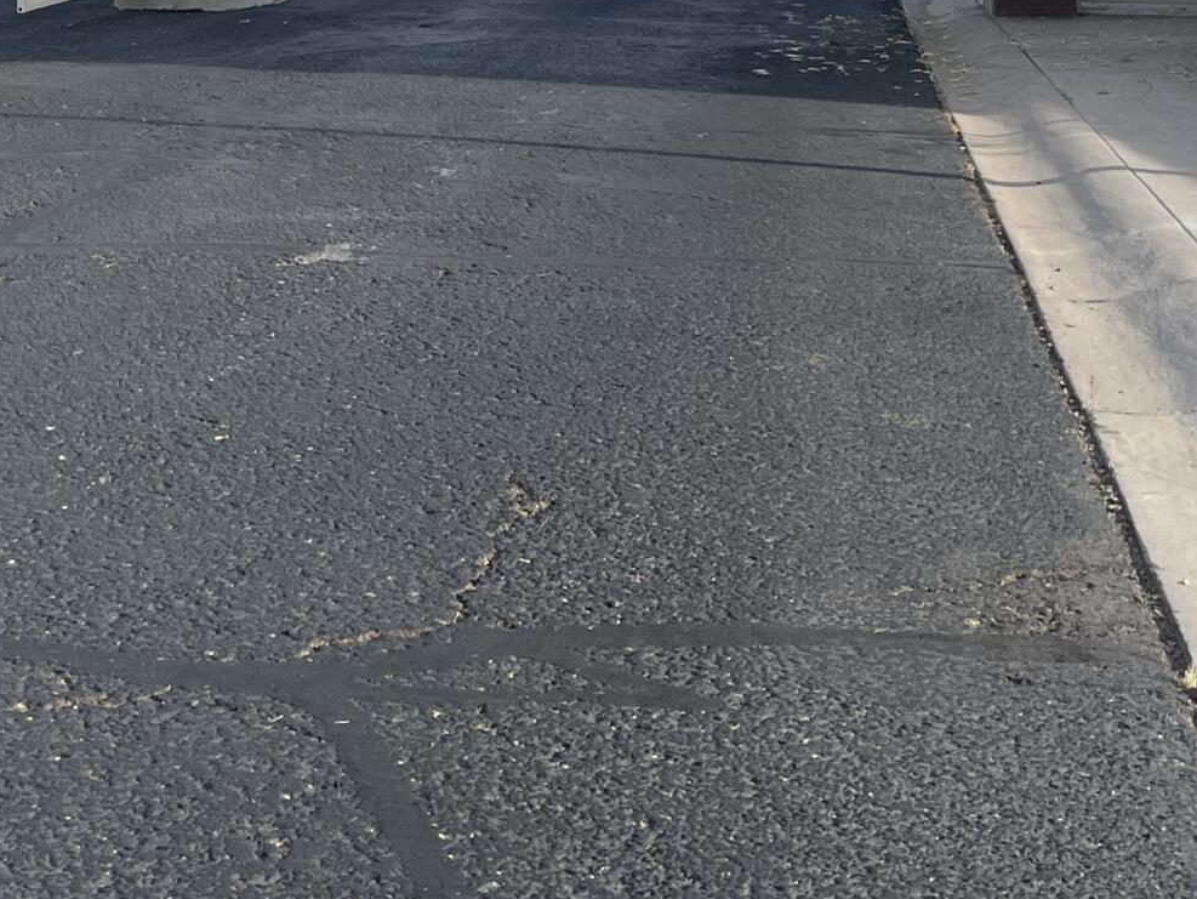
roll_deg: +0.1
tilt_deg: +2.4
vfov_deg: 17.2
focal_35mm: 79
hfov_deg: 24.6
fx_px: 2733
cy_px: -377
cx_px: 395
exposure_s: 1/2915
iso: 50
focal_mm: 5.7
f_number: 1.5
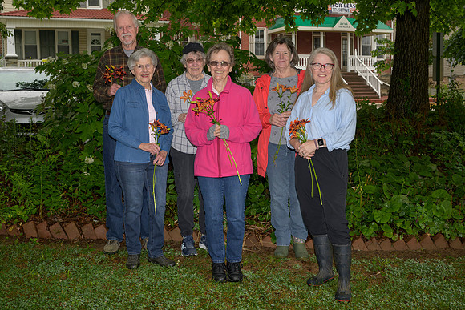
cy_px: 124
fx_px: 592
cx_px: 231
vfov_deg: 29.3
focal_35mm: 46
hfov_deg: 42.9
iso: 250
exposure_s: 1/250
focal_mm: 33
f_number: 7.1
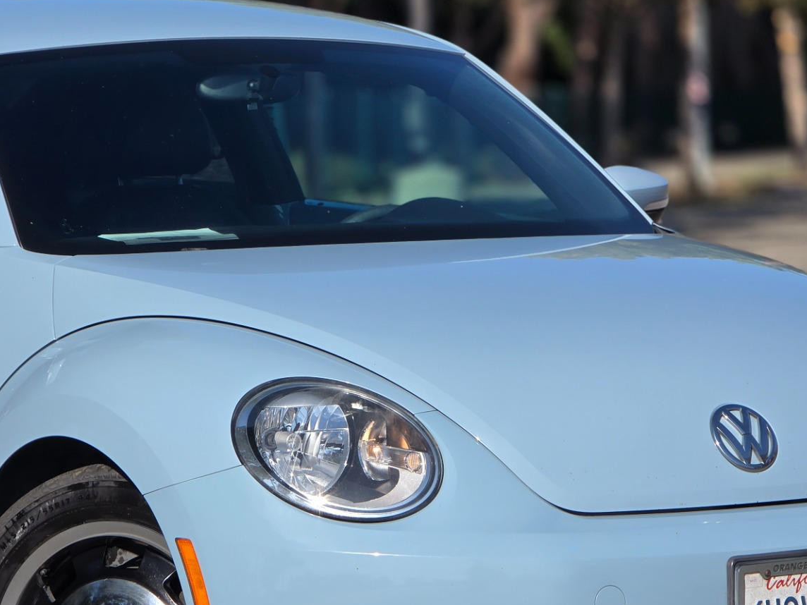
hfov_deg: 10.2
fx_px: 4499
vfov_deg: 7.7
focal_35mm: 193
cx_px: 393
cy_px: 411
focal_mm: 18.6
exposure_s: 1/736
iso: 32
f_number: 3.4
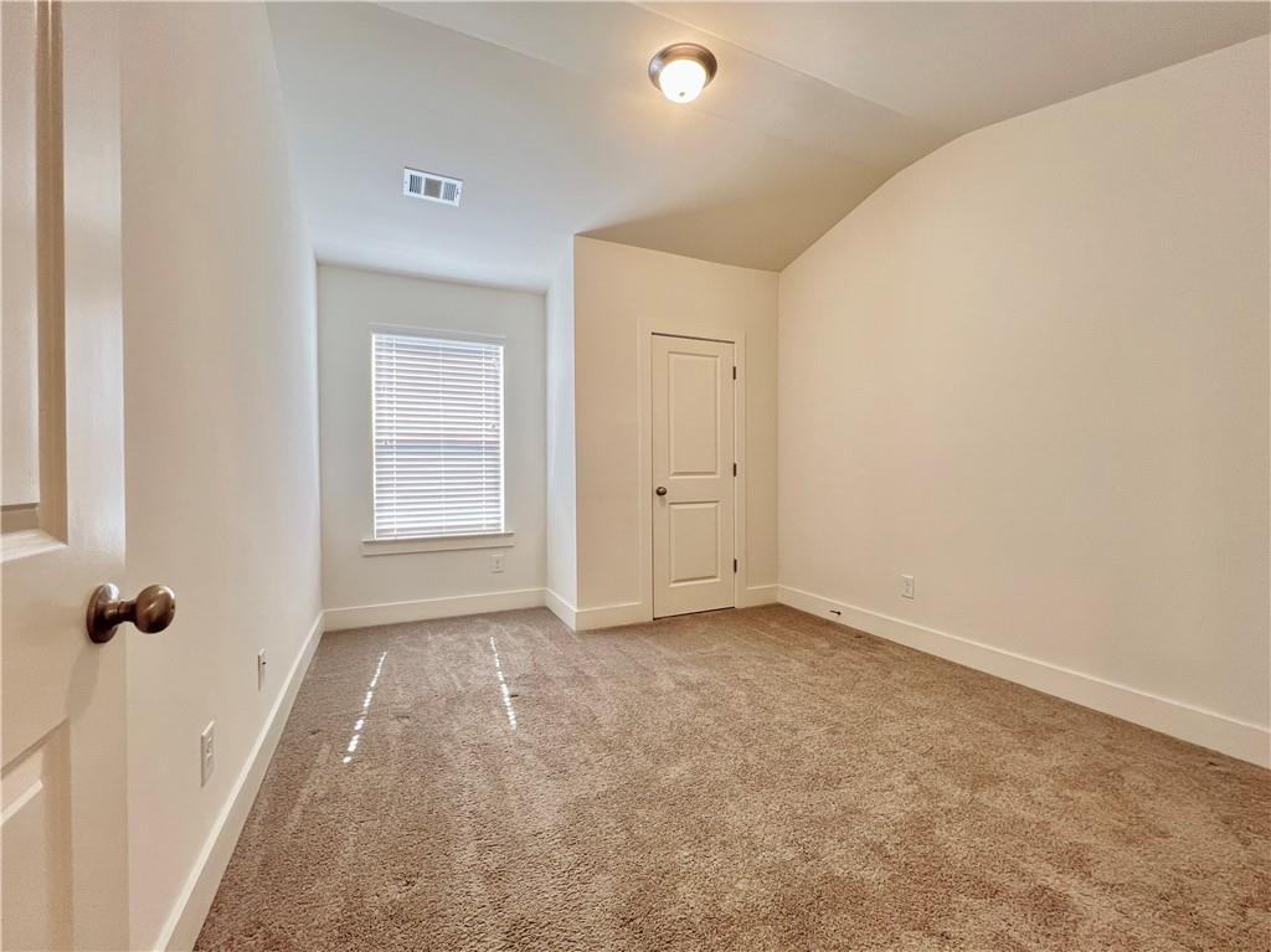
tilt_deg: -0.7
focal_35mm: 13
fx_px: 477
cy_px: 476
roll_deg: +0.1
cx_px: 636
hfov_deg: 106.2
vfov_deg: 89.9
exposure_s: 1/60
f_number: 1.8
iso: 200
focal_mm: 1.57
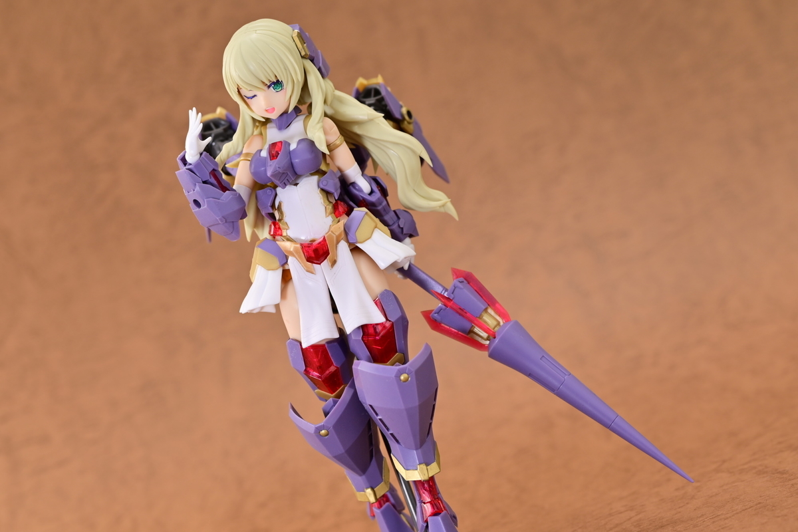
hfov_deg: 27.0
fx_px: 1662
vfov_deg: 18.2
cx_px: 399
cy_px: 266
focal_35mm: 75
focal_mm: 50
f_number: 6.3
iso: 100
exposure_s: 1.6
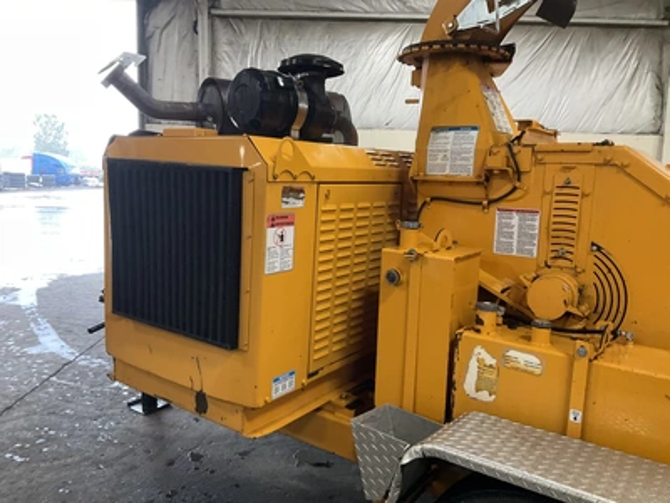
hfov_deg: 61.7
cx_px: 335
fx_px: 561
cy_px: 252
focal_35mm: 29
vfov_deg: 48.2
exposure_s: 1/60
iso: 160
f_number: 1.8
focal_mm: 3
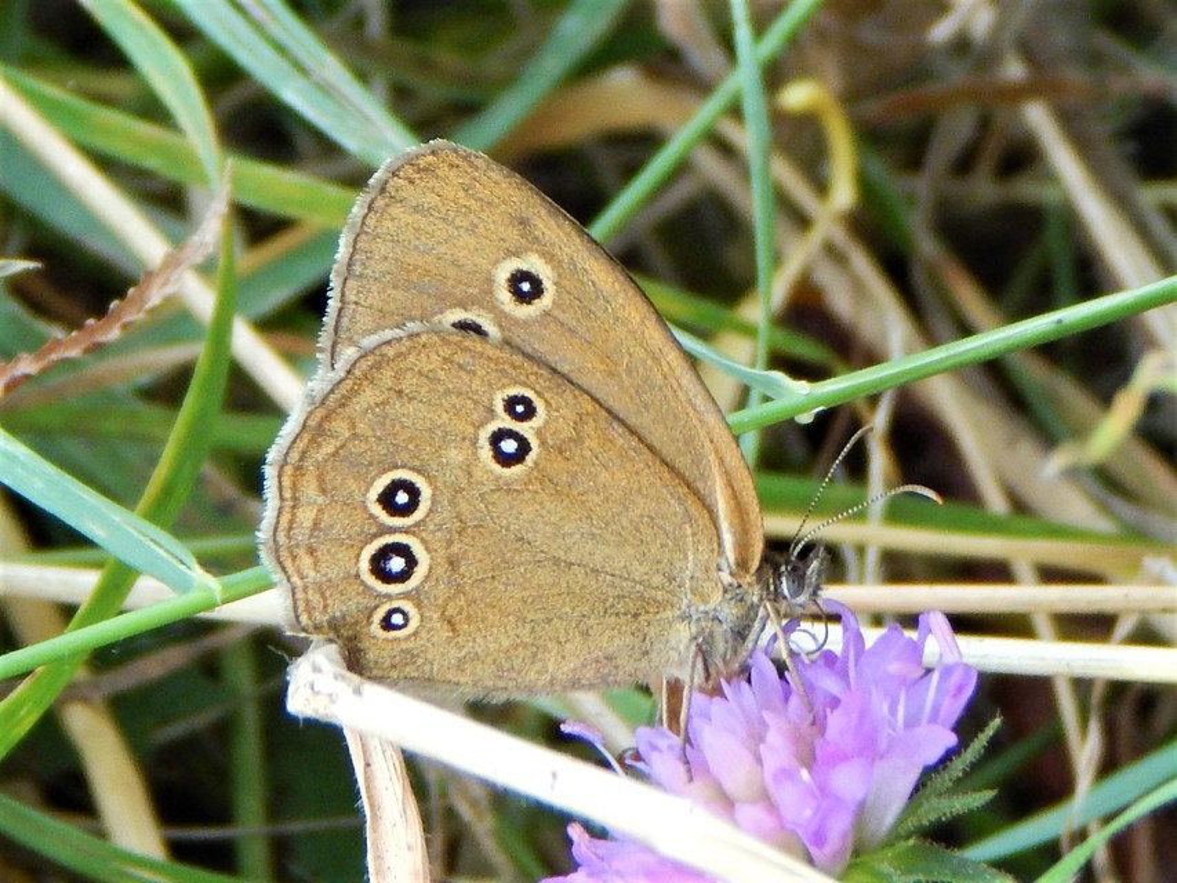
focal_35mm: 315
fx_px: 10712
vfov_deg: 4.7
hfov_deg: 6.3
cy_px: 442
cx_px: 588
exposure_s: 1/60
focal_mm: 56.5
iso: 250
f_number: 5.7
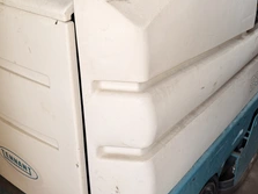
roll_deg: +0.0
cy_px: 67
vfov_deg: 33.3
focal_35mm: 43
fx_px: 320
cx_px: 162
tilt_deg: -25.8
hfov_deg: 43.5
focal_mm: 6.76
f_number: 1.78
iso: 80
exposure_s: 1/121
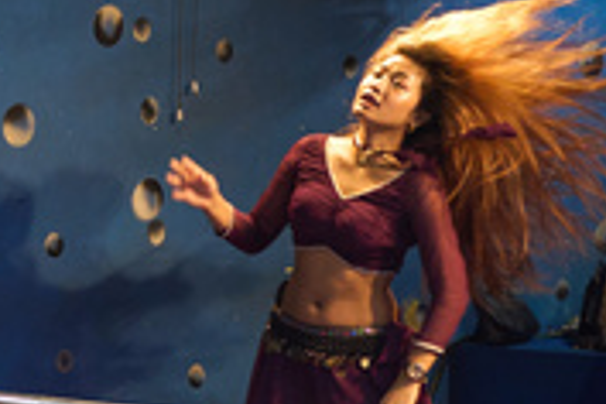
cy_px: 65
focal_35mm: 203
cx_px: -407
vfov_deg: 6.8
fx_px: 3417
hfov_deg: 9.7
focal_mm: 35
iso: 1000
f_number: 2
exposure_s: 1/160
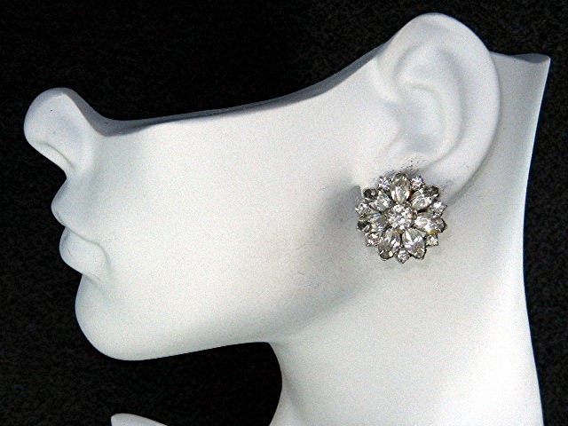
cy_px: 213
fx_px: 968
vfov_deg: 24.8
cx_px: 284
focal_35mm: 59
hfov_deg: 32.7
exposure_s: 1/30
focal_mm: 10.6
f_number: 8
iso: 343
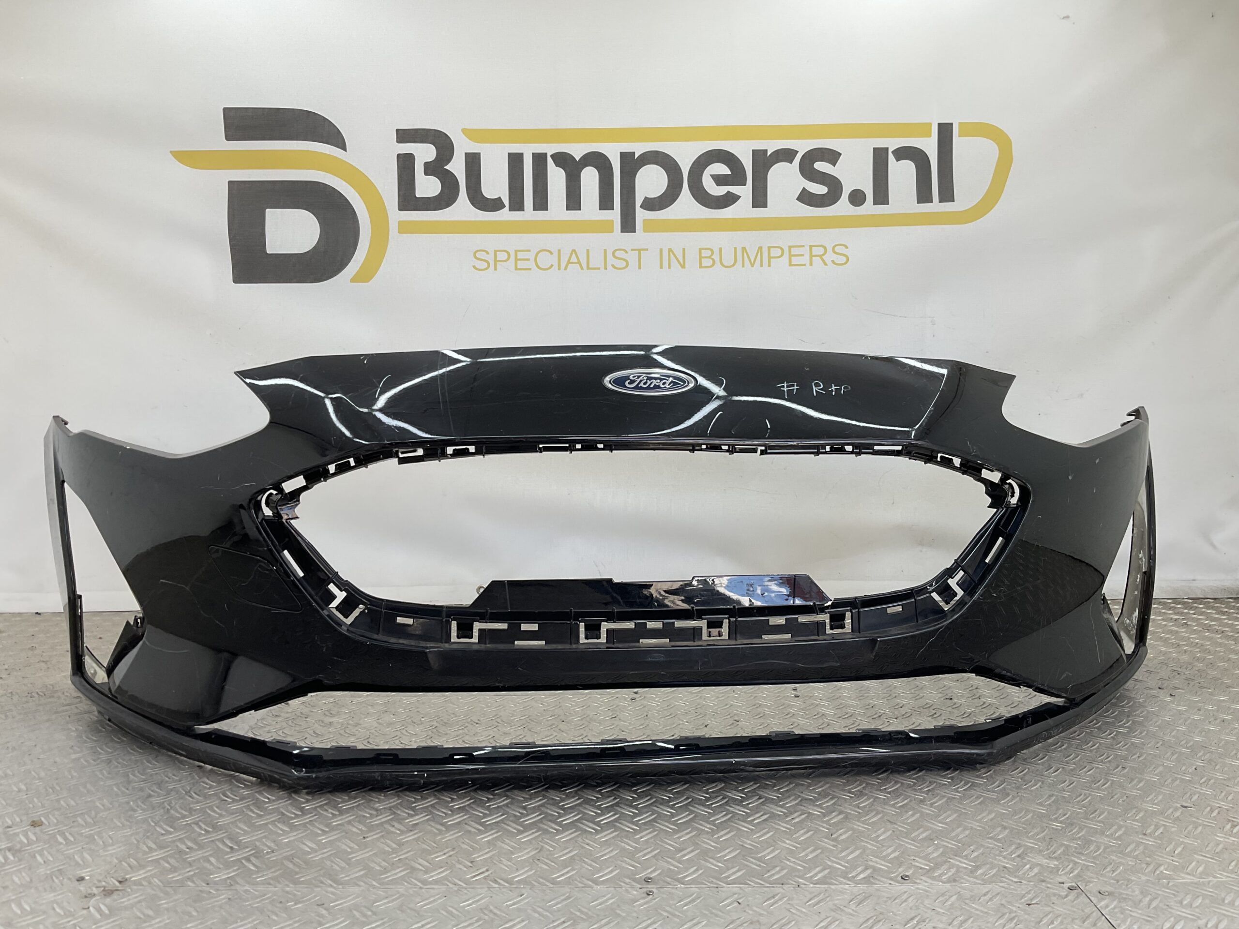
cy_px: 464
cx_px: 620
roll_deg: -0.1
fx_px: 1038
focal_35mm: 29
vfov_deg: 48.2
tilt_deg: -7.3
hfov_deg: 61.7
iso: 16
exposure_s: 1/147
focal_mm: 3
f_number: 1.8
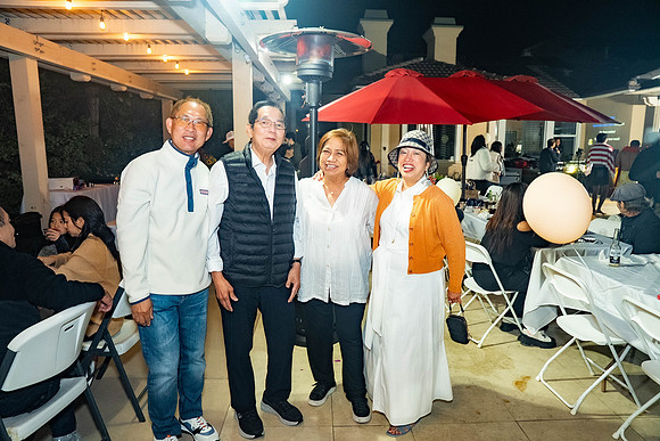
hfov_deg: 73.7
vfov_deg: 53.2
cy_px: 220
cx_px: 330
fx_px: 440
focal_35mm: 24
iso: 1000
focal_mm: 24
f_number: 2.8
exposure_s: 1/160
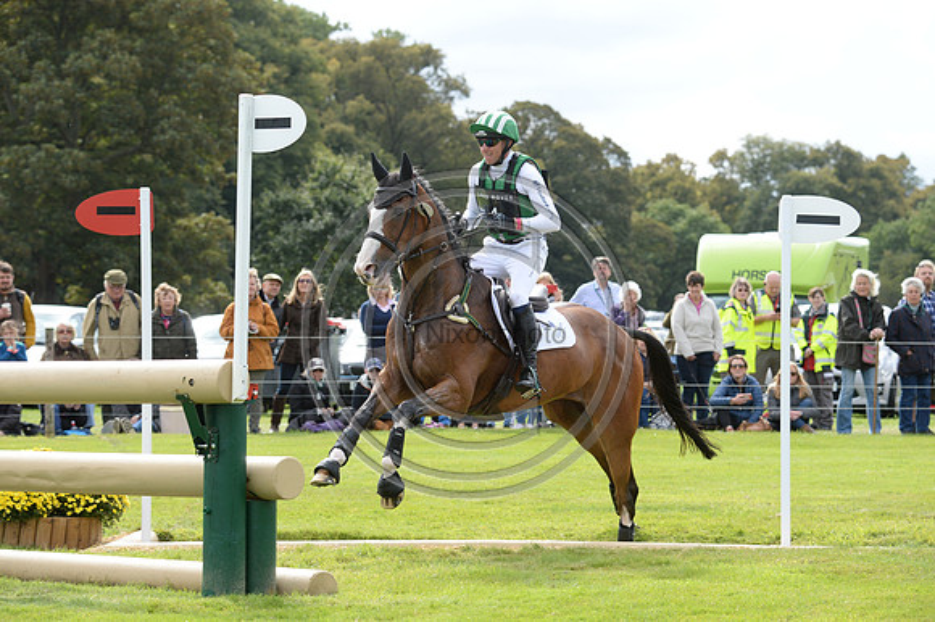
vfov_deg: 8.6
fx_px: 4153
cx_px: 468
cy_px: 311
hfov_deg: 12.8
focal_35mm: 160
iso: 800
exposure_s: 1/1000
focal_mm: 160
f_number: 7.1
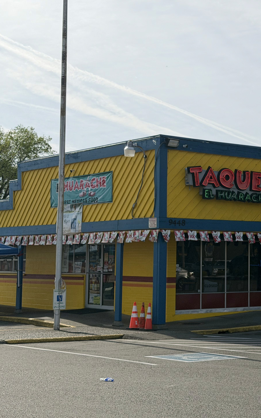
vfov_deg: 29.0
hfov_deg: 17.9
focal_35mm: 71
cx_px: 263
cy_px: 207
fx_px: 808
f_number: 1.78
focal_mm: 6.76
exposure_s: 1/9901
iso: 80
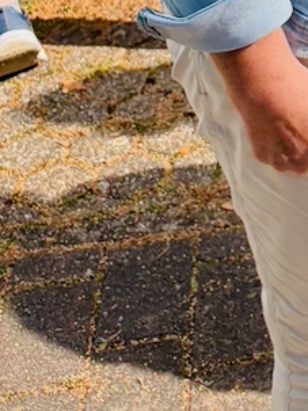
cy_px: -388
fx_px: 1306
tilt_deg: -16.2
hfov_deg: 12.3
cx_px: 560
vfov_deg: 14.9
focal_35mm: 110
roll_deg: +3.4
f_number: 1.6
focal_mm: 5.96
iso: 64
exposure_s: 1/1451
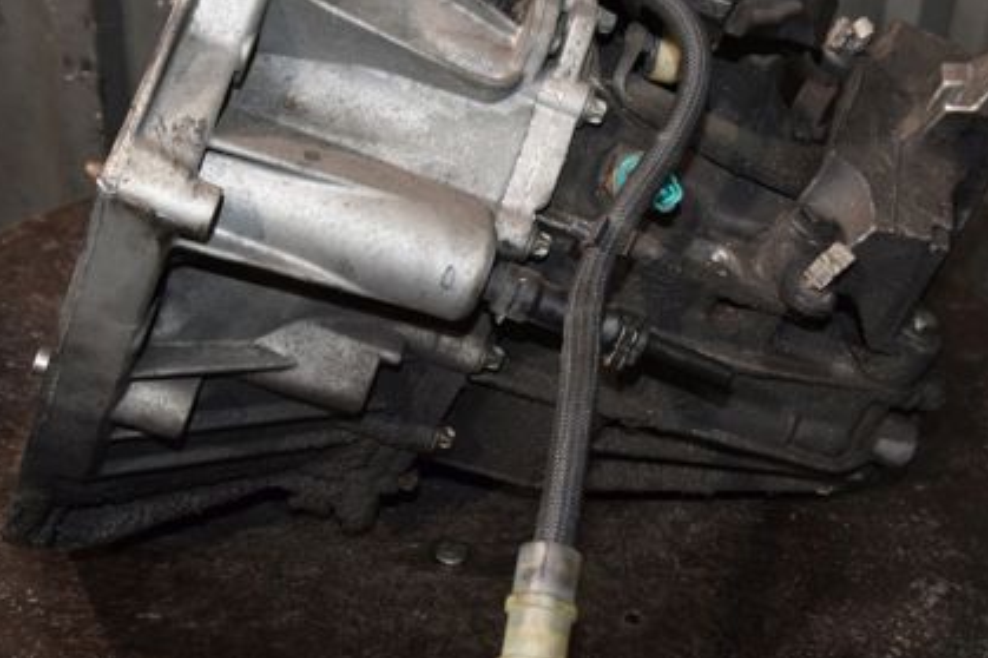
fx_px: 1509
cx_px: 549
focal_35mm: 55
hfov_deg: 36.2
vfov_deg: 24.4
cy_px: 196
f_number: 5.6
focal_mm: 24
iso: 1600
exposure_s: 1/60
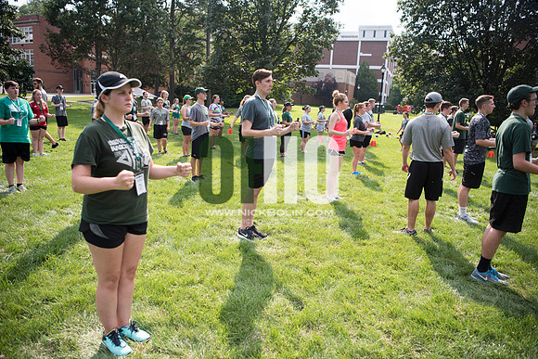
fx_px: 359
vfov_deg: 53.2
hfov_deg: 73.7
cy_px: 180
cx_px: 269
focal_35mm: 24
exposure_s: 1/2000
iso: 200
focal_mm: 24
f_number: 2.8
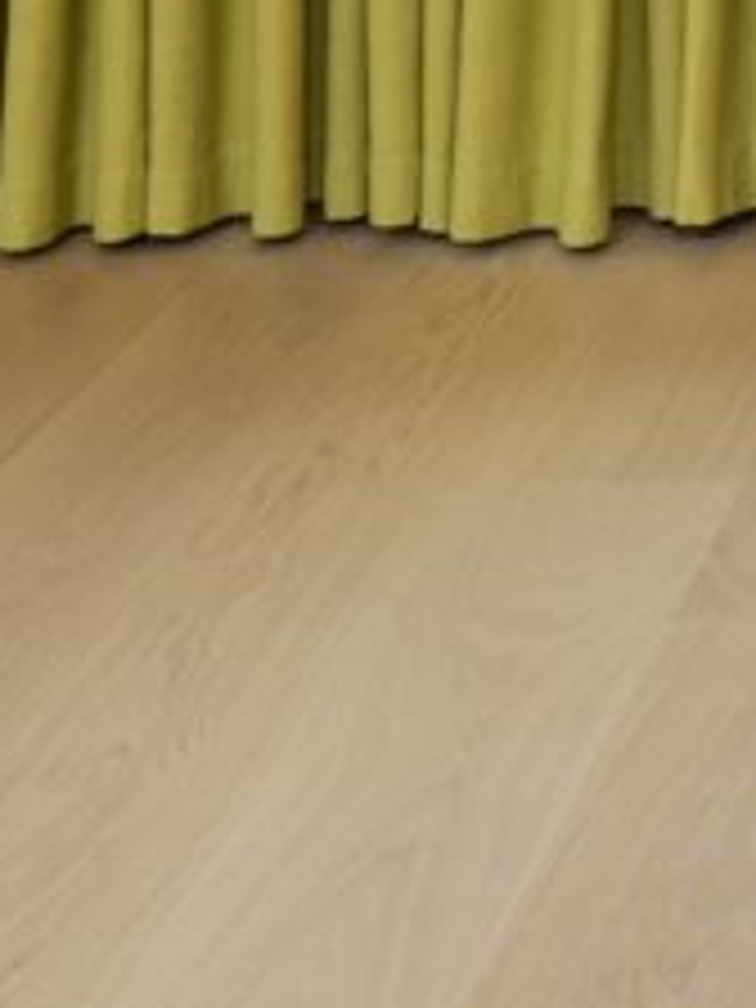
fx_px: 4397
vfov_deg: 11.7
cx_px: 1418
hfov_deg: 9.3
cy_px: -1012
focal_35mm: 151
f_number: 11
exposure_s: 1/6
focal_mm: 41.1
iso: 400
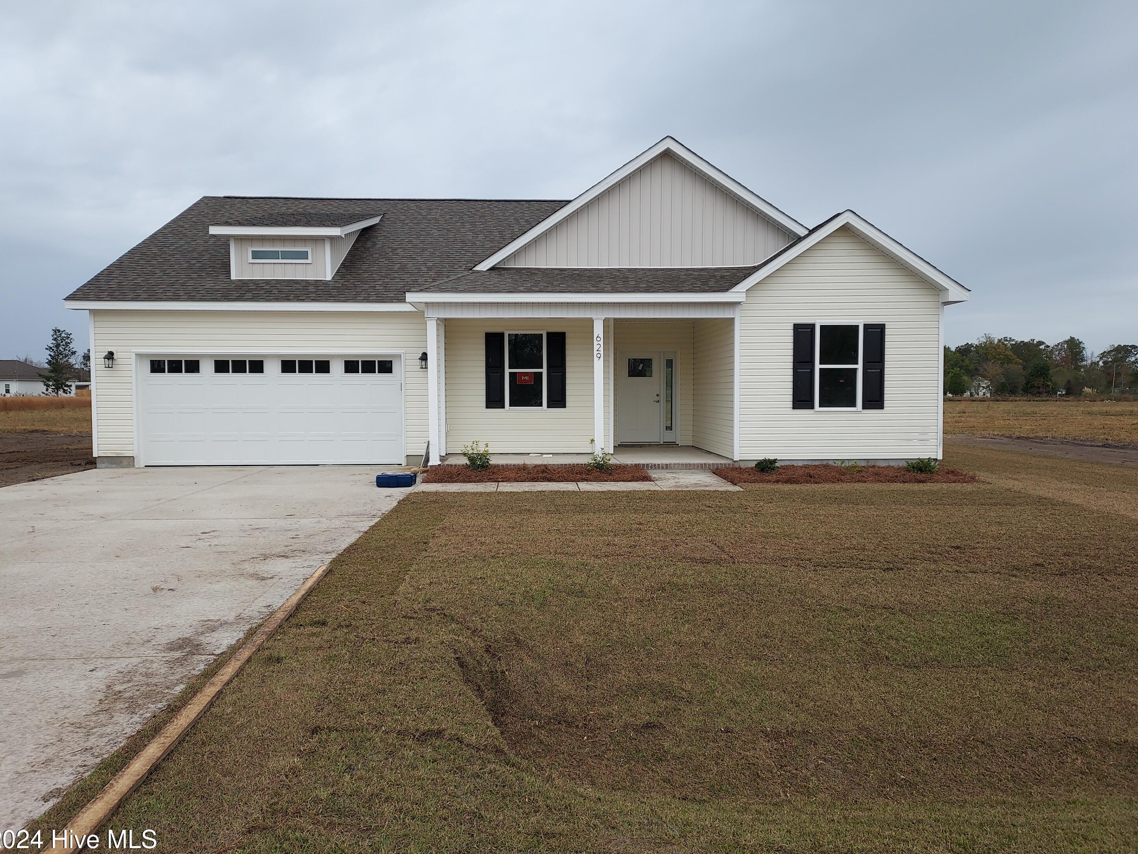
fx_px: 822
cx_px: 560
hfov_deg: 69.4
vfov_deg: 54.9
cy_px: 435
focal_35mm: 25
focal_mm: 4.6
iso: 40
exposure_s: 1/409
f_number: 1.8
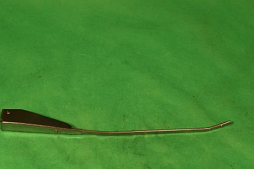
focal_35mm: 62
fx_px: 435
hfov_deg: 32.5
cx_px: 109
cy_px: 119
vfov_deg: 21.9
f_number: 8
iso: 320
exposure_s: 1/250
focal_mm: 29
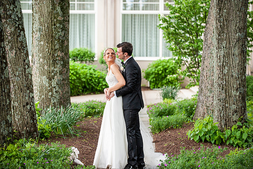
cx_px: 126
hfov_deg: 19.5
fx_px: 737
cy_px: 84
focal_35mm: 105
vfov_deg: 13.0
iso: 640
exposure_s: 1/320
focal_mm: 105
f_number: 3.5
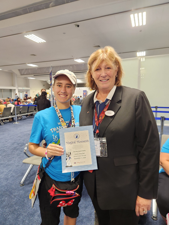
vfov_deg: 73.9
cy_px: 112
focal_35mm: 23
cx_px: 84
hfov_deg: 58.9
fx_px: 150
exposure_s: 1/60
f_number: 1.8
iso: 500
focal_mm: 5.4
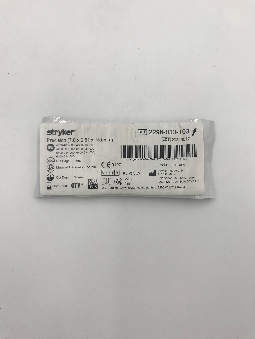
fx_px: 275
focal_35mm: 28
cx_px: 128
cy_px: 170
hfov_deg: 49.7
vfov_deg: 63.4
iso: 20
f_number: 1.8
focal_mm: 3.99
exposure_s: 1/295
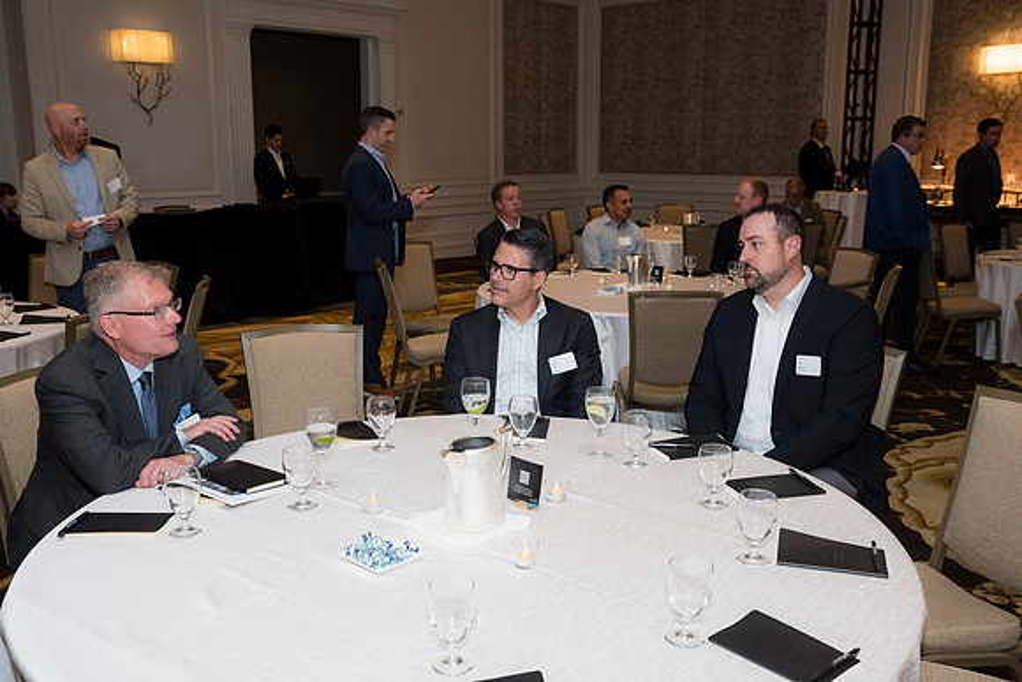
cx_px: 511
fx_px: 1022
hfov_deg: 53.1
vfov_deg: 36.9
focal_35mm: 36
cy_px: 341
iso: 800
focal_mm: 36
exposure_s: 1/125
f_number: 5.6
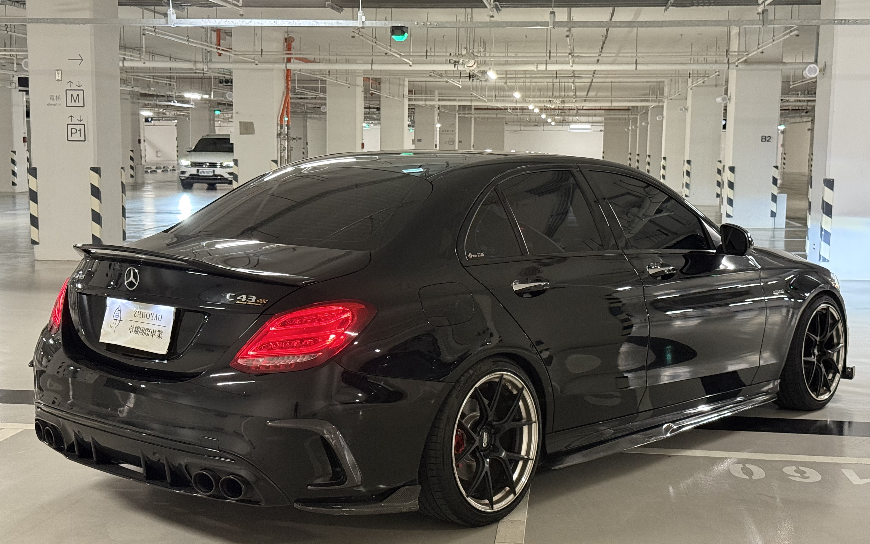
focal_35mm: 51
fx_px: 1209
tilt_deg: -6.5
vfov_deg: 25.3
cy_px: 277
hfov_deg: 39.6
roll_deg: -0.7
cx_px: 434
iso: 500
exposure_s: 1/40
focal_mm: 6.76
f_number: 1.78
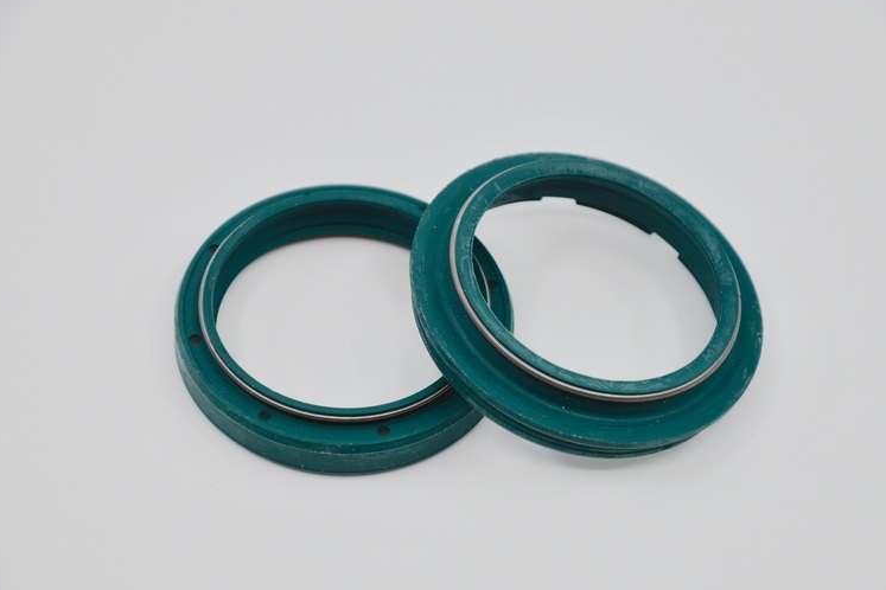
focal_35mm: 169
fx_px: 4148
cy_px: 303
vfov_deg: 8.1
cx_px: 457
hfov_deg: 12.2
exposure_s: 1/160
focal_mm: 105
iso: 100
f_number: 6.3
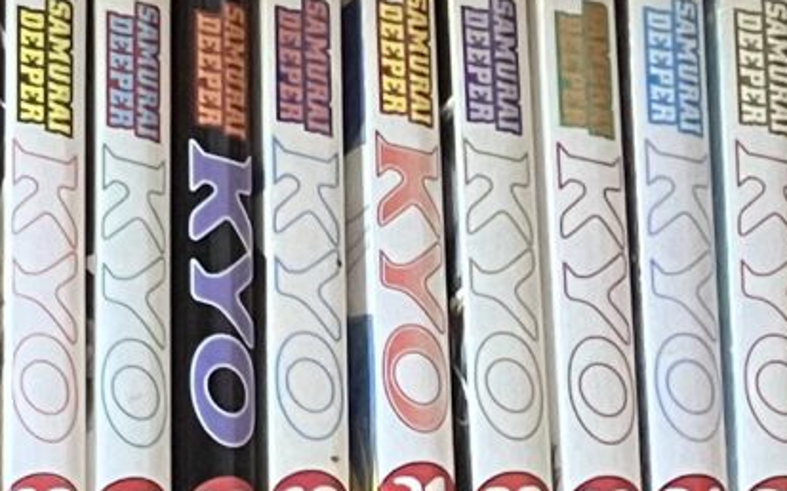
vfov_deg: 7.1
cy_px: 263
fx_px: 3946
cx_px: -1412
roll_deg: -0.2
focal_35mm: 184
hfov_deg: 9.4
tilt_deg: +2.9
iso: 320
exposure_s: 1/52
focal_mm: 3.99
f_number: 1.8
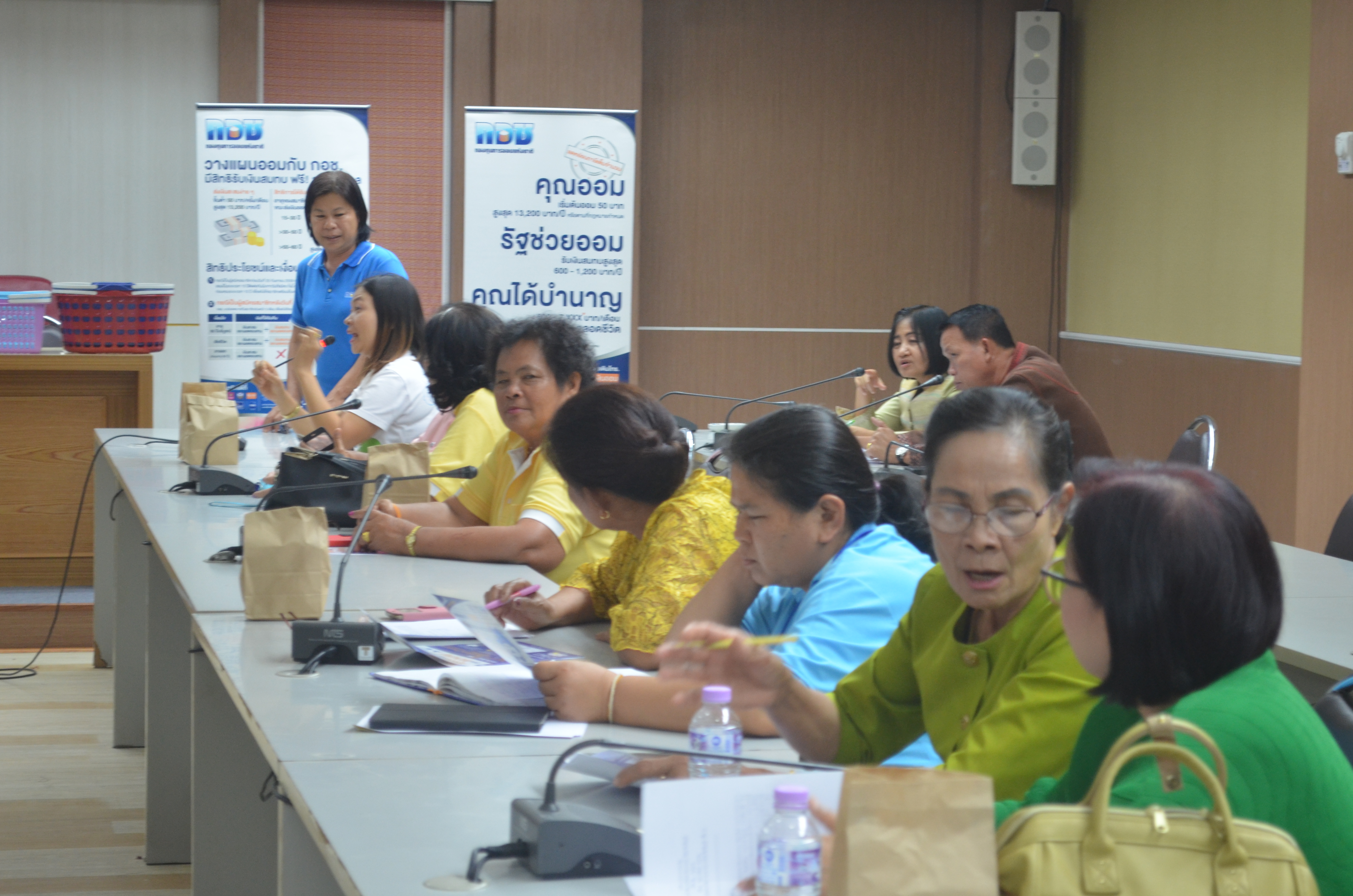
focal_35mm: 82
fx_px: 3094
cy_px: 448
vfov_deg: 16.5
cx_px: 676
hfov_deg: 24.7
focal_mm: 55
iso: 900
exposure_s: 1/30
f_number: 5.6
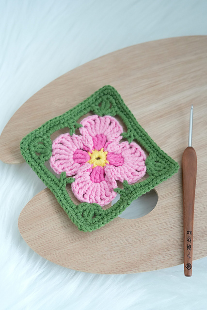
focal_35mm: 70
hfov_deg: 19.5
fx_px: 603
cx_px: 104
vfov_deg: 28.8
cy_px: 155
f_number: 6.3
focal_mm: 70
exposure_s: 1/400
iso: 3200
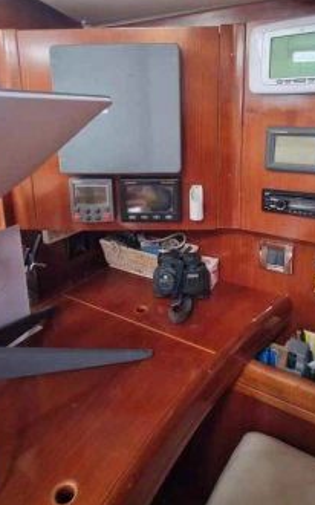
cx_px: 182
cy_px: 198
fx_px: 316
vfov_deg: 76.2
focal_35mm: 23
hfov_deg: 52.7
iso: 640
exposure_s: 1/33
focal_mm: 2.2
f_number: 2.2
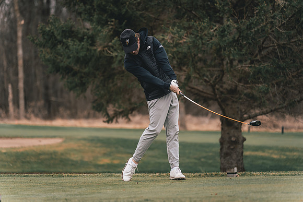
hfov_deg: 13.2
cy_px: 101
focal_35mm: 156
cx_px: 152
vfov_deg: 8.8
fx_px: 1310
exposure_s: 1/3200
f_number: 2.8
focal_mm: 150
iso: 640
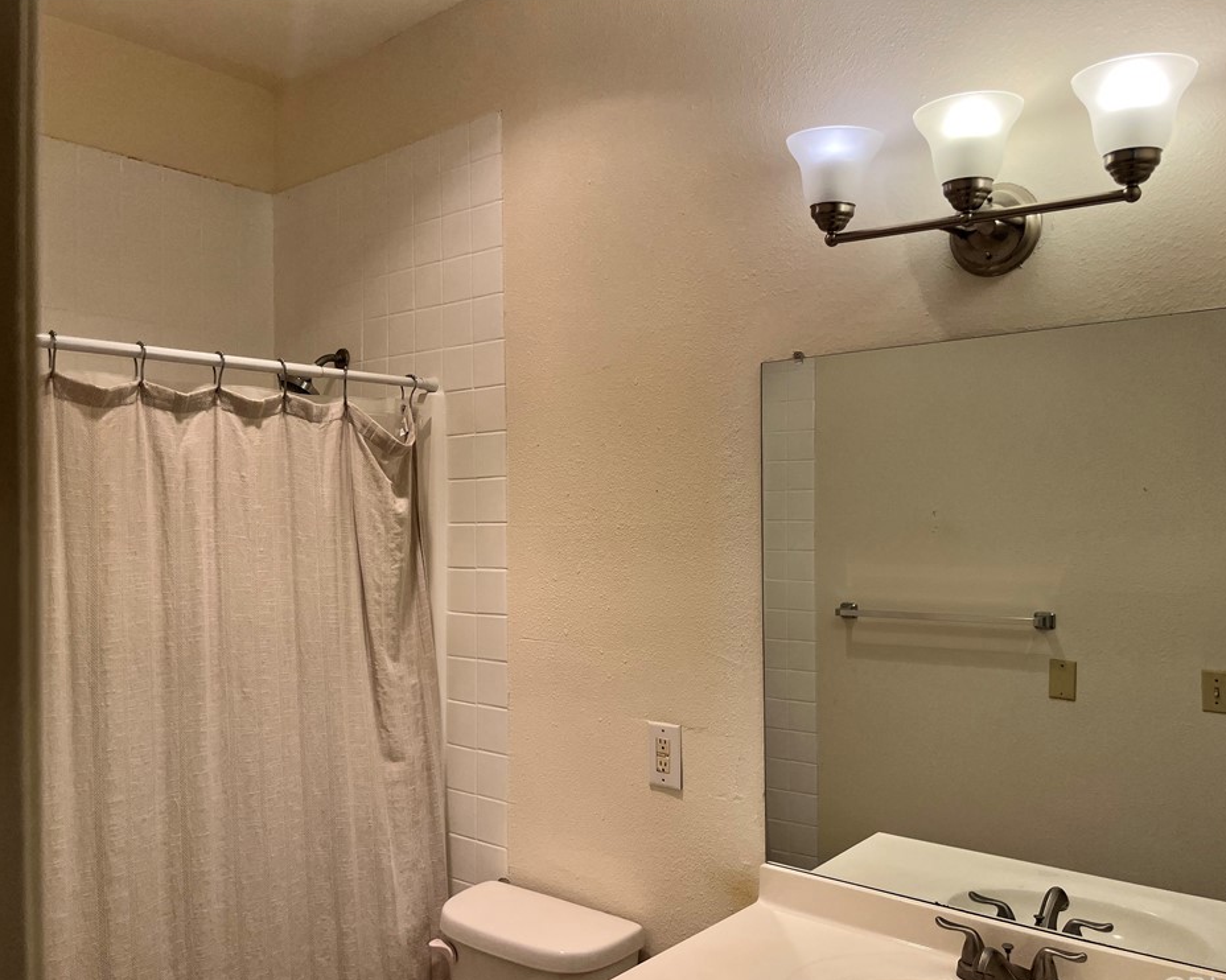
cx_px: 622
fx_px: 1016
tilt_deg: -0.3
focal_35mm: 28
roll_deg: +0.8
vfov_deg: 51.5
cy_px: 501
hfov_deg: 62.2
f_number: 1.6
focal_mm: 5.1
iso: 50
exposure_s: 1/120
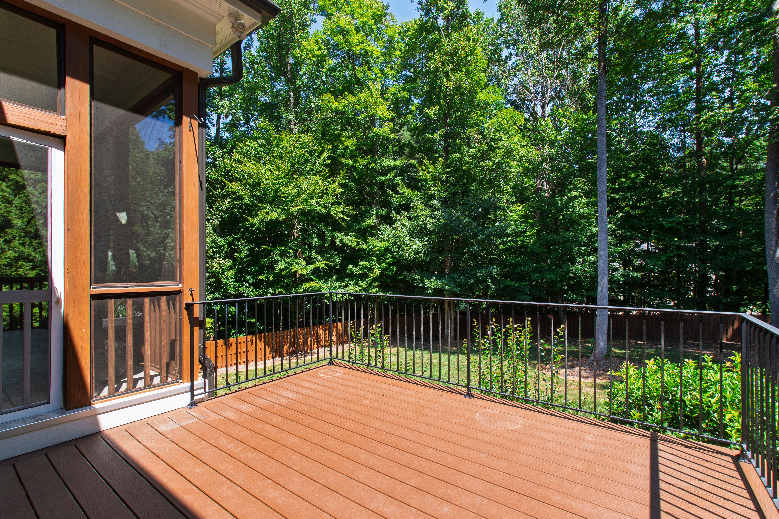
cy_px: 260
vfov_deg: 77.3
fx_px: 325
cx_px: 390
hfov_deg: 100.4
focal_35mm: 15
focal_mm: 10
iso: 100
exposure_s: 1/50
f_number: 8
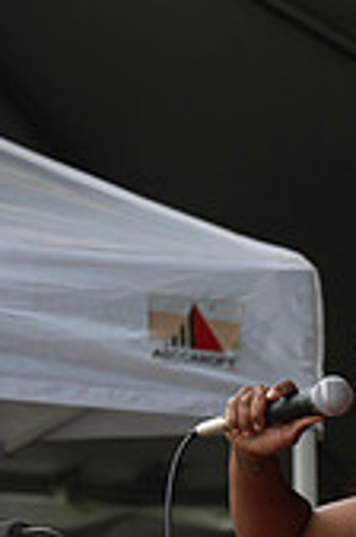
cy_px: 658
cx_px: 184
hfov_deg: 2.6
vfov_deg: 3.9
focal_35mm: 534
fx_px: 7953
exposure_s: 1/1000
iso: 1600
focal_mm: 200
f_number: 8
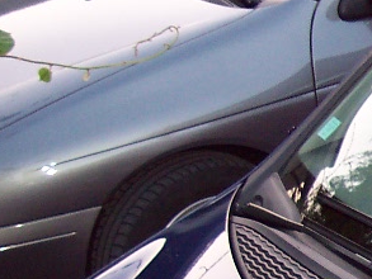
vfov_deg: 8.8
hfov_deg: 10.7
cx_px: 783
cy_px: 349
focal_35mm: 167
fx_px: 1795
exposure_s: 1/30
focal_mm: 8
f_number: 2.8
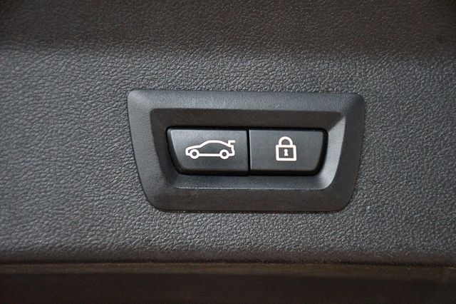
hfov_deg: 15.2
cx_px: 228
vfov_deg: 10.1
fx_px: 1709
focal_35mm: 135
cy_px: 152
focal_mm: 90
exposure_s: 1/60
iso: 9000
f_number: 5.3
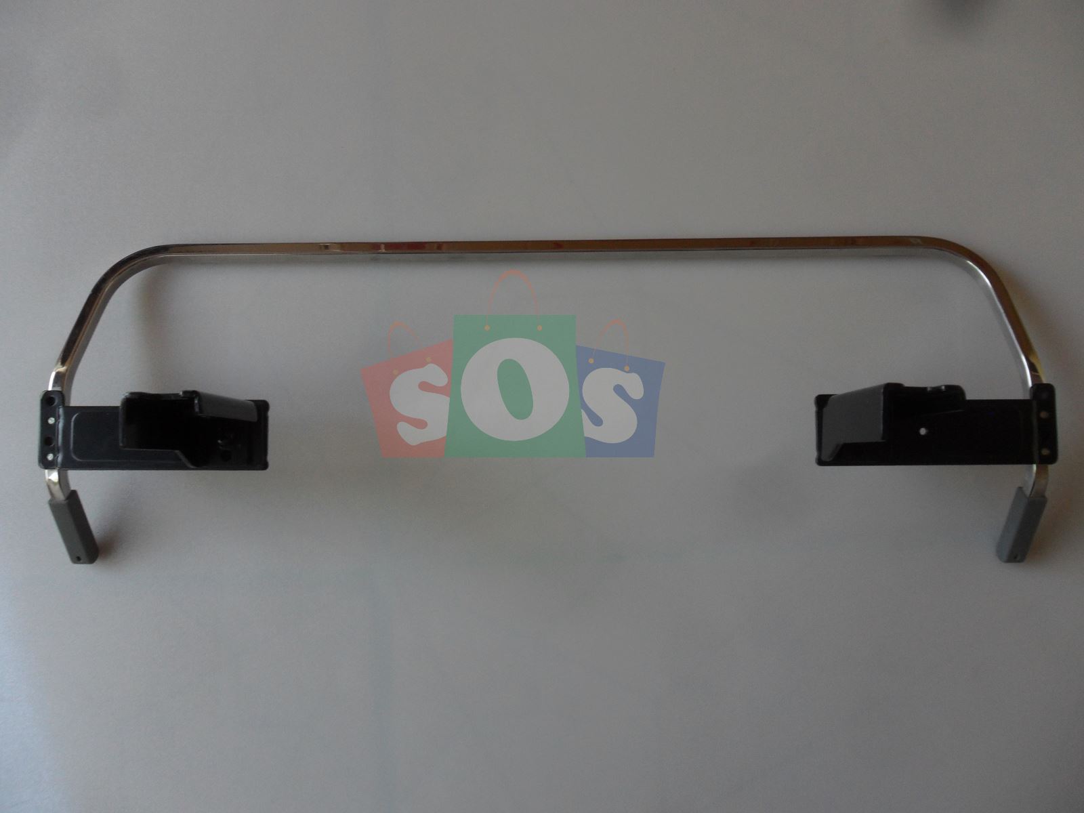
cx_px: 542
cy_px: 406
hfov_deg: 65.3
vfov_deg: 51.4
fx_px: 846
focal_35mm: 27
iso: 100
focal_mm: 4.9
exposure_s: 1/45
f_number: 3.5
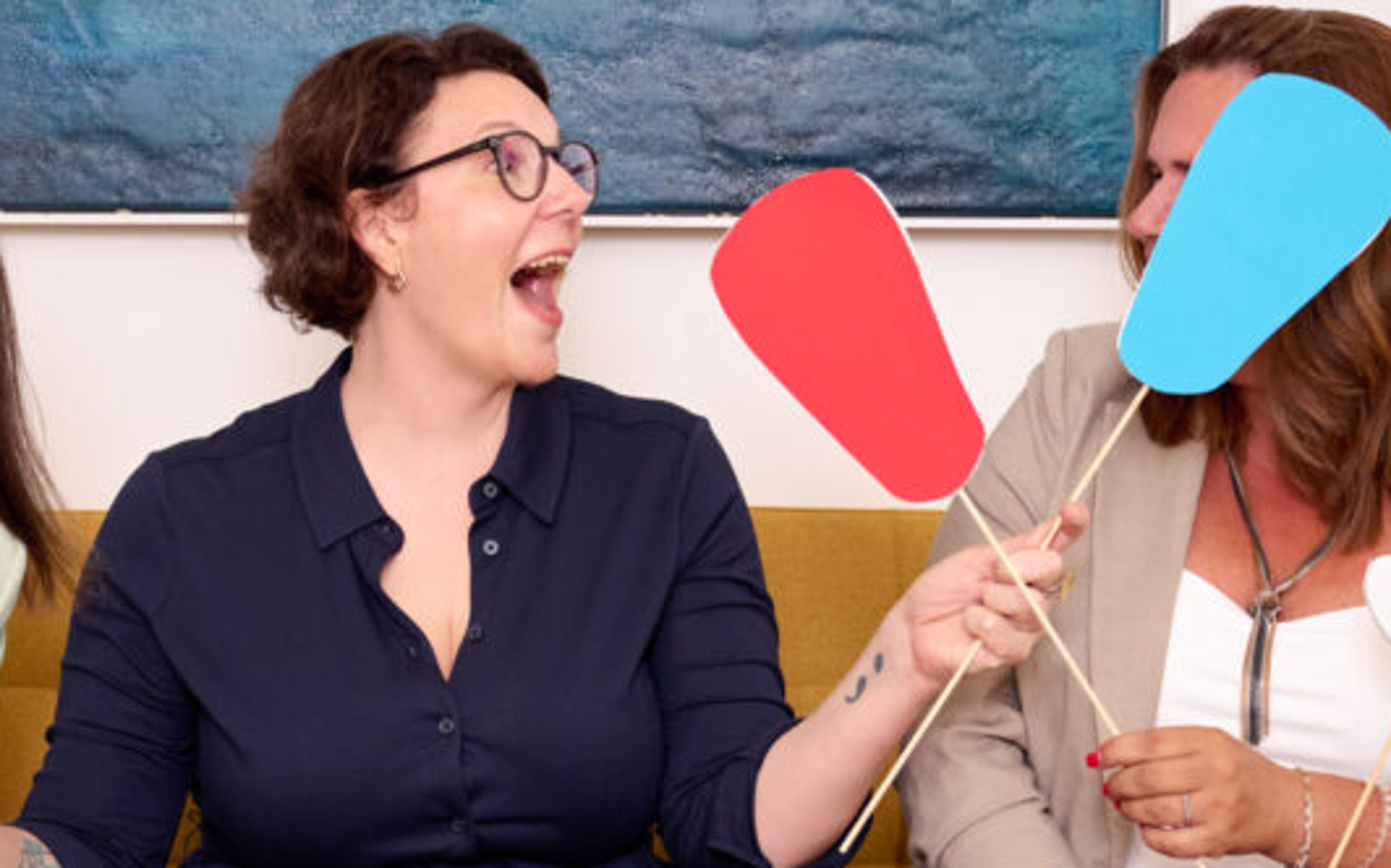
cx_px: 455
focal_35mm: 100
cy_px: 702
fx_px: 3789
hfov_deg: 20.7
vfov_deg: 13.0
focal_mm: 51
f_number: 6.3
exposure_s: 1/160
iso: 800
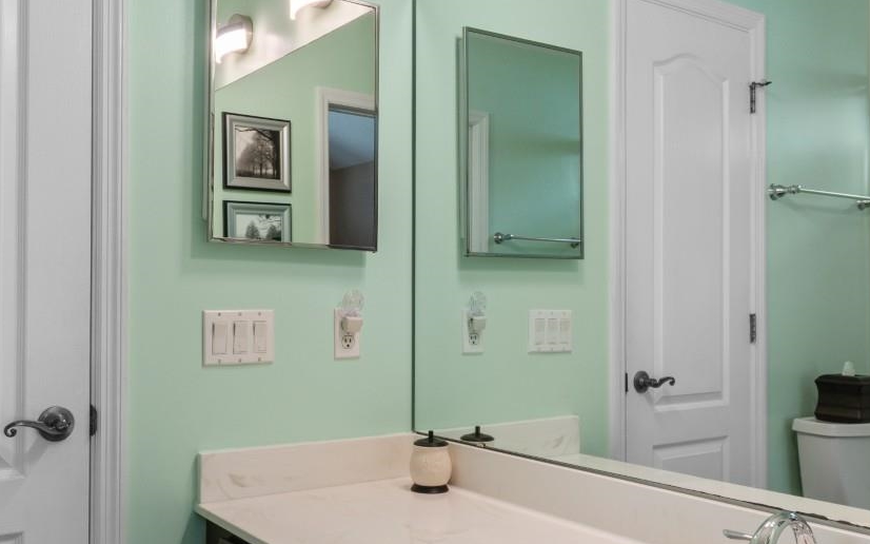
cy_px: 297
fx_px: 806
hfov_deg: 56.3
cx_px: 353
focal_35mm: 34
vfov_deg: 37.2
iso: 100
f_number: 4.8
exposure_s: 1/3
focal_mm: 11.5
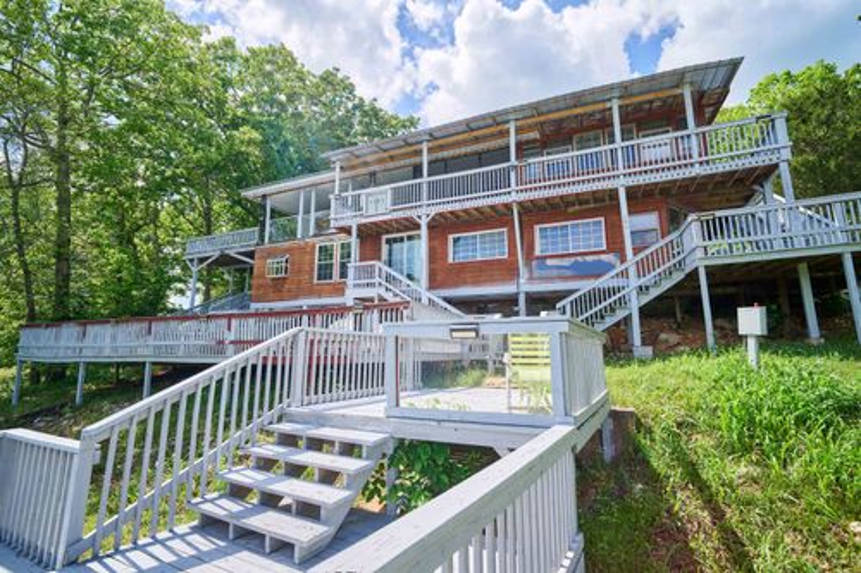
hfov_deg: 96.8
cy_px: 286
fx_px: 383
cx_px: 430
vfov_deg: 73.7
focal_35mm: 16
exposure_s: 1/500
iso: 100
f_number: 4
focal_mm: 16
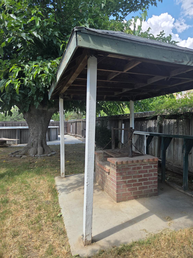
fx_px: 171
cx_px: 96
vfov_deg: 73.9
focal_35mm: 23
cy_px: 129
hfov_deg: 58.9
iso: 80
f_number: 1.8
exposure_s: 1/1529
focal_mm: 5.4
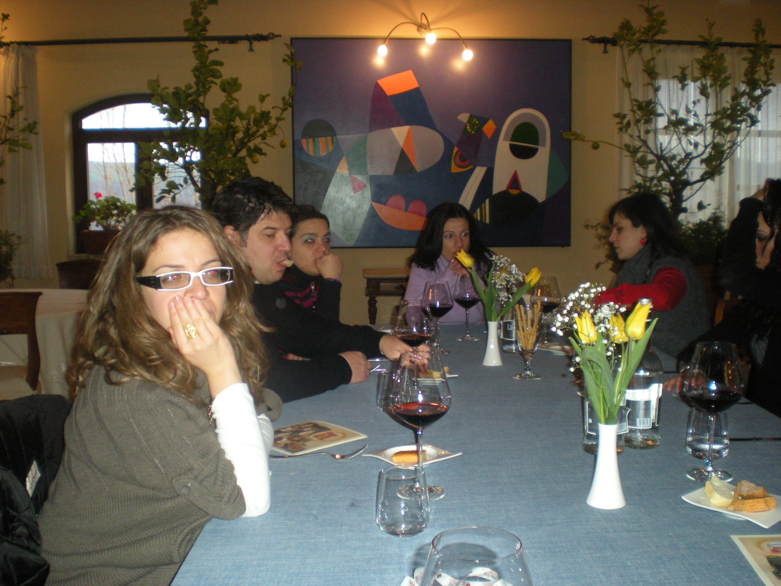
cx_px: 390
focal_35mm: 38
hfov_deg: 49.0
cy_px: 293
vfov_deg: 37.7
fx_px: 857
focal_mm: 6.3
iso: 255
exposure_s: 1/60
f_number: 3.1
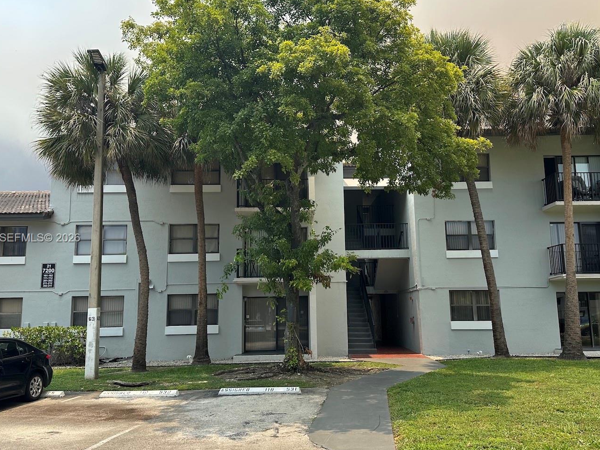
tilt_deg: +9.3
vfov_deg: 46.8
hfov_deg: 60.0
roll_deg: +0.9
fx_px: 520
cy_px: 239
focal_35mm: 30
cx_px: 309
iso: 80
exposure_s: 1/1562
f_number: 1.78
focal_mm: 6.86
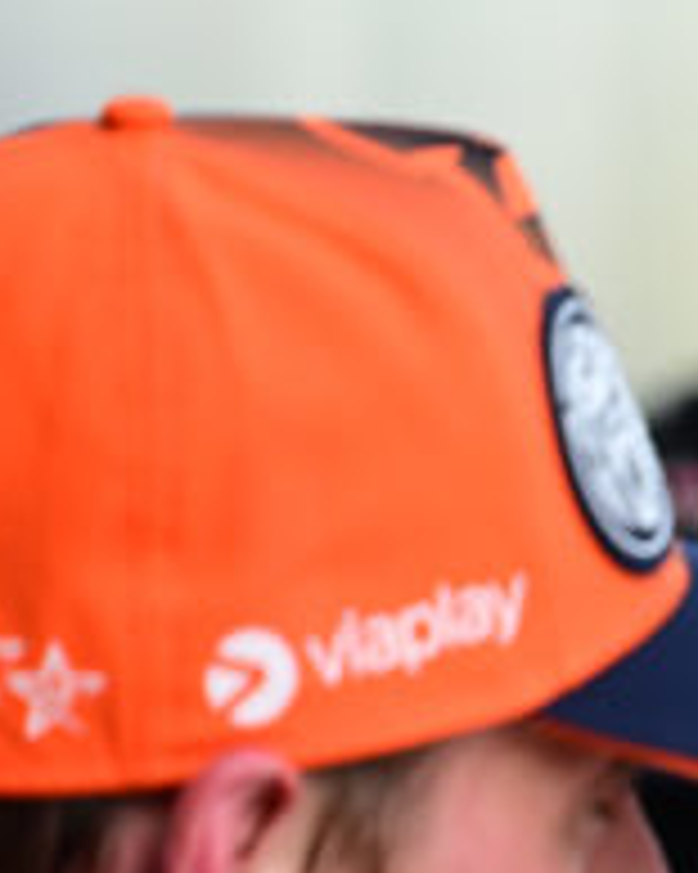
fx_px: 51221
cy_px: 1307
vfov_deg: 1.0
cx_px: 1603
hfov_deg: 0.8
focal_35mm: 1982
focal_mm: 400
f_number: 2.8
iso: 200
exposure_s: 1/800
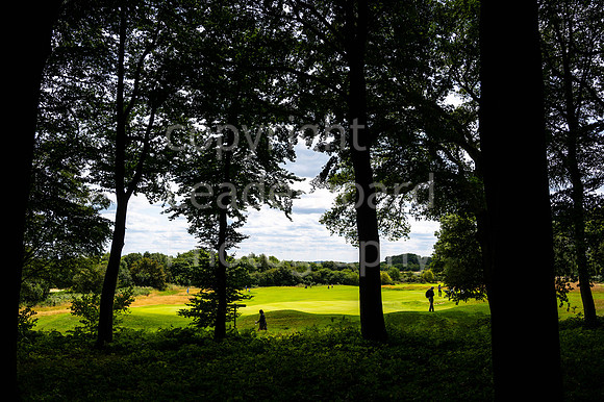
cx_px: 302
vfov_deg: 43.6
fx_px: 503
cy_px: 201
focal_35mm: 30
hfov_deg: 62.0
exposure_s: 1/640
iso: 125
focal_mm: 30
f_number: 6.3
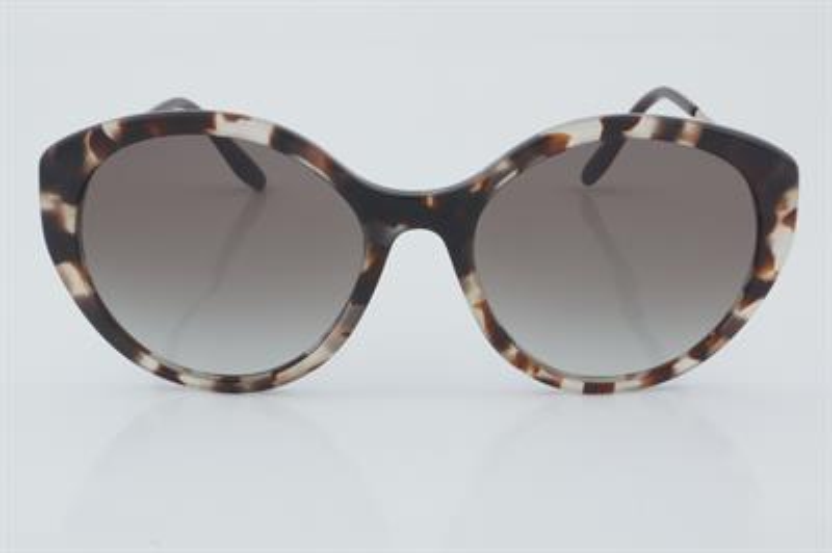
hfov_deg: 24.6
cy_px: 276
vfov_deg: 16.5
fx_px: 1905
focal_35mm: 82
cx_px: 416
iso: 100
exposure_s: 1/4
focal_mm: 55
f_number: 32
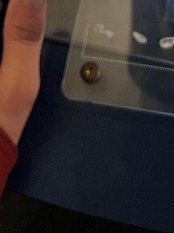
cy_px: -195
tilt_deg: -55.9
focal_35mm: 105
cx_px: 139
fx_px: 704
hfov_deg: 14.0
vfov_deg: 15.8
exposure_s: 1/60
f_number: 1.5
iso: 250
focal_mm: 5.7
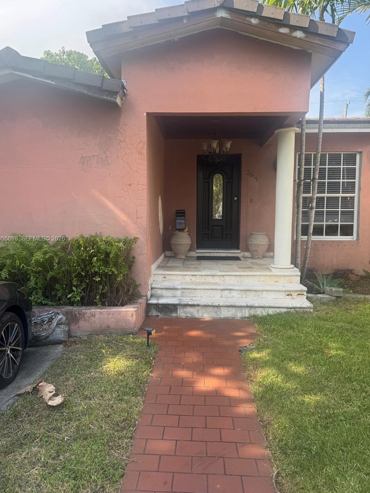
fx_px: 356
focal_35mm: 25
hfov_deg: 54.9
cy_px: 239
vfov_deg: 69.4
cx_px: 179
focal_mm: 6.76
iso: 80
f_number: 1.78
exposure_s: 1/664
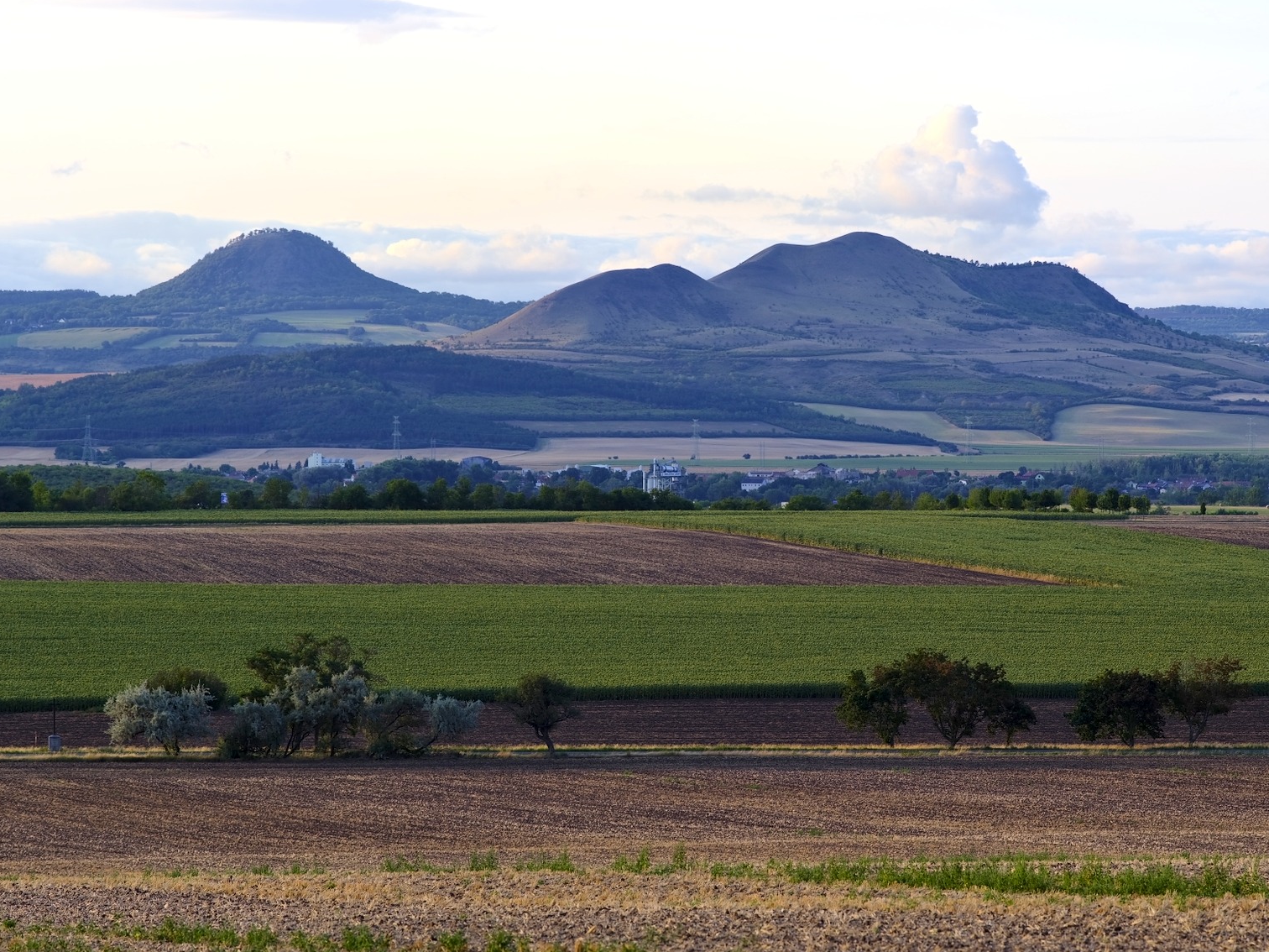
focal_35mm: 209
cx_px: 729
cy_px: 467
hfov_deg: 9.5
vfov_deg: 7.1
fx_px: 7662
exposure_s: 1/56
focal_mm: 200
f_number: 8
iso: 100
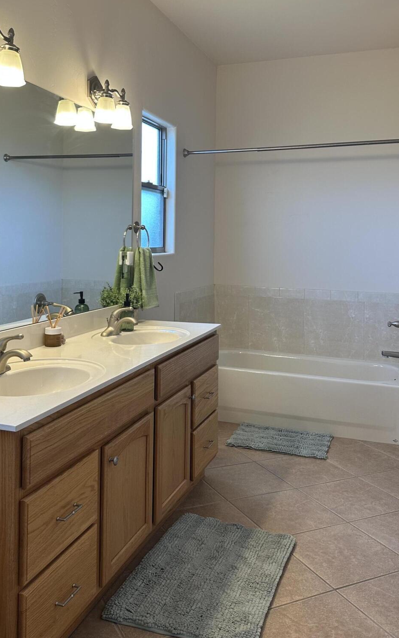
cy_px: 232
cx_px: 172
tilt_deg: -0.1
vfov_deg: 55.9
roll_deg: -0.8
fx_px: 592
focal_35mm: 34
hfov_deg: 37.2
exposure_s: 1/120
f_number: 1.78
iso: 100
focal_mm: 6.86
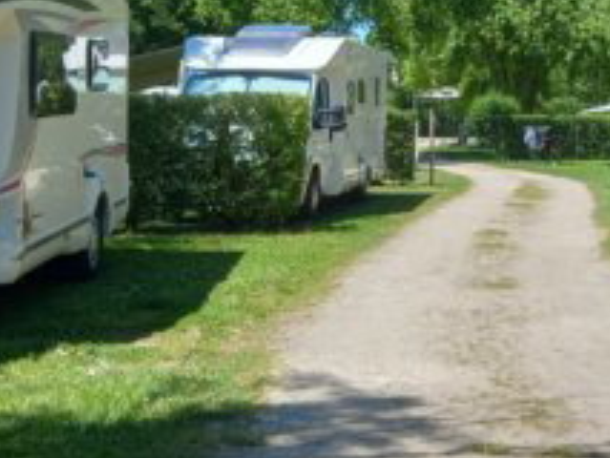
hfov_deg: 28.8
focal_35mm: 67
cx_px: 398
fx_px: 1181
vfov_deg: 21.6
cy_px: 73
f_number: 2
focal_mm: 4.6
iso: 25
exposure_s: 1/448
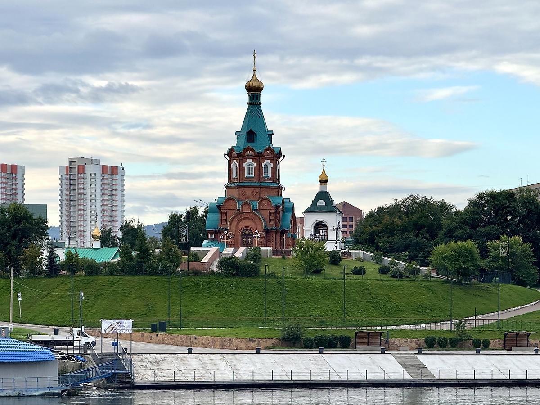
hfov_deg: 16.4
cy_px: 202
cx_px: 270
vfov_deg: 12.3
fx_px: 1872
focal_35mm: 120
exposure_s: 1/546
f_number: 2.8
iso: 50
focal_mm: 15.66
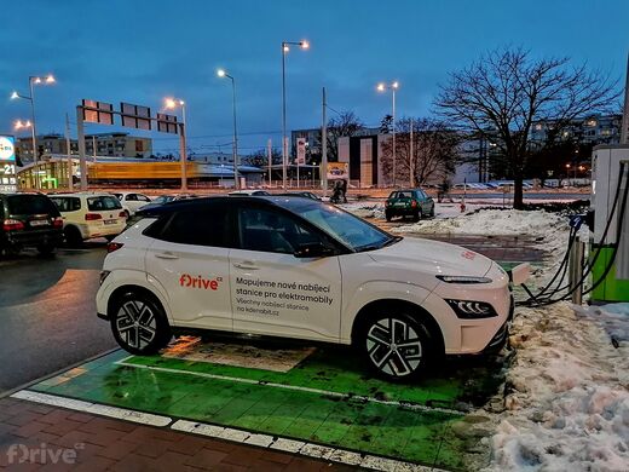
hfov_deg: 63.4
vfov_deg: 49.7
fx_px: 509
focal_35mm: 28
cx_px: 314
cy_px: 236
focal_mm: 5.3
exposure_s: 4
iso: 800
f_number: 1.8
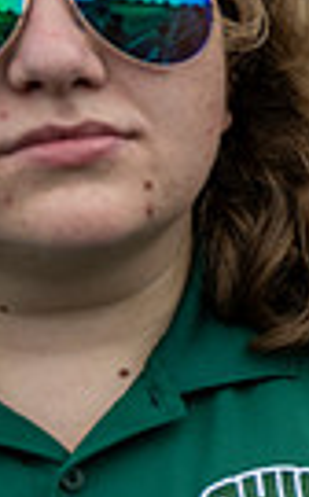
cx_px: 883
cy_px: 304
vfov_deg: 19.8
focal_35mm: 105
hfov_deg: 9.9
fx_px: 1419
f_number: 4
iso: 250
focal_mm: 24
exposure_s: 1/800
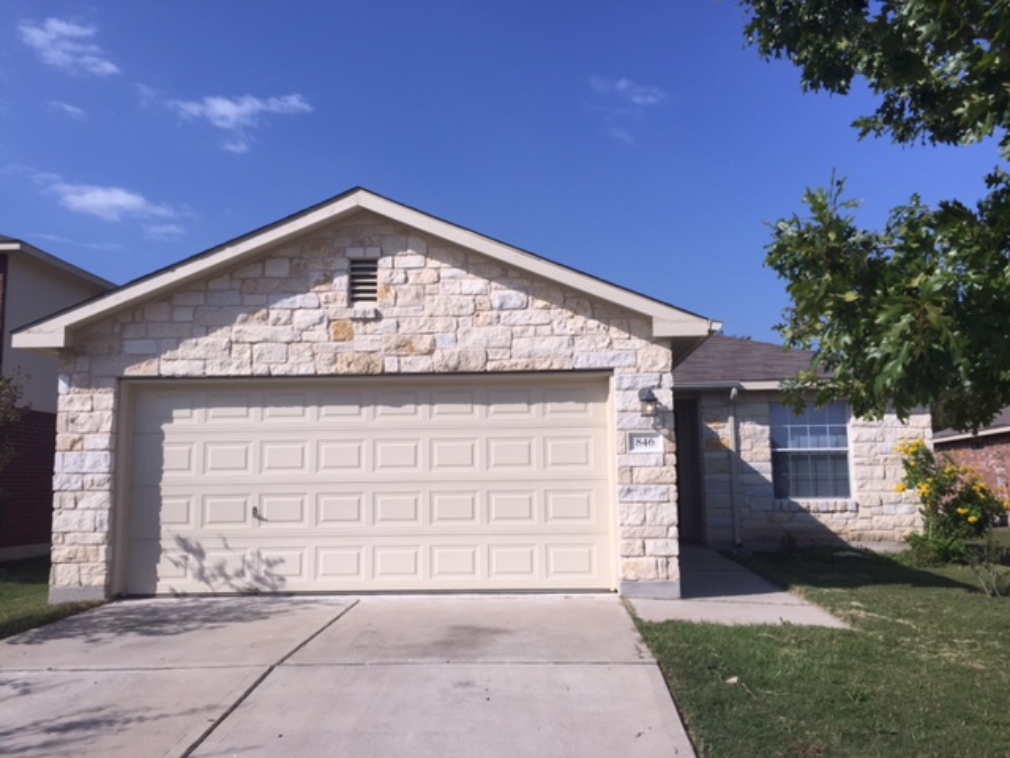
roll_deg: +0.2
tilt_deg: +5.5
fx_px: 846
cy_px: 379
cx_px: 505
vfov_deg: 48.2
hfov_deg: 61.7
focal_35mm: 29
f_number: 2.2
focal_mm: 4.15
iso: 32
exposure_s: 1/3968
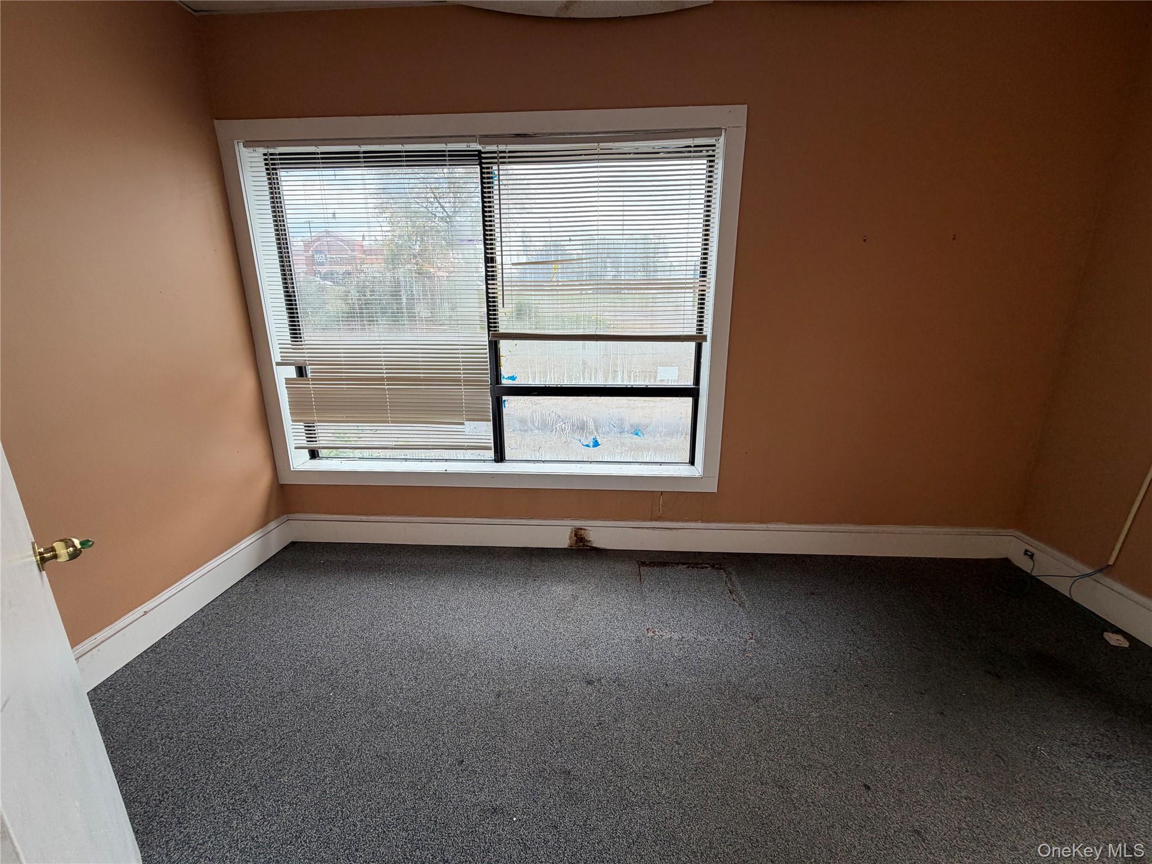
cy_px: 432
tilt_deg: -15.0
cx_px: 576
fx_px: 466
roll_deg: +0.7
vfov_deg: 85.7
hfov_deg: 102.1
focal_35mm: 14
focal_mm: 2.22
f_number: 2.2
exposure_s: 1/122
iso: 40
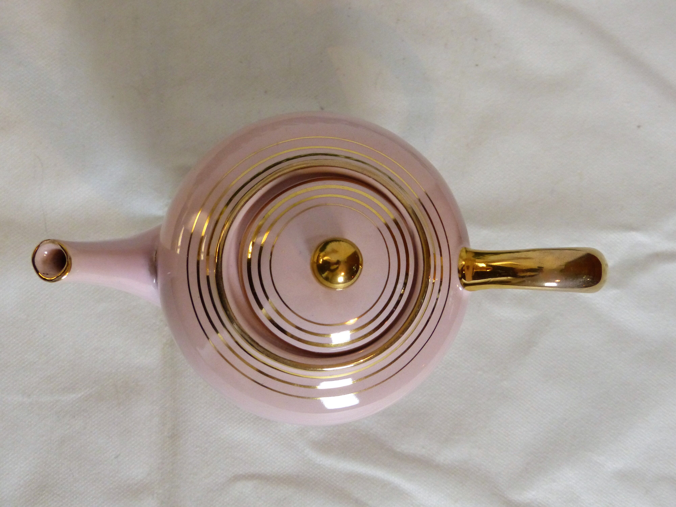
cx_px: 338
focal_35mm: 44
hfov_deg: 42.9
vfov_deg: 32.9
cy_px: 254
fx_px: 859
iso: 400
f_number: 2.8
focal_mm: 7.6
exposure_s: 1/60
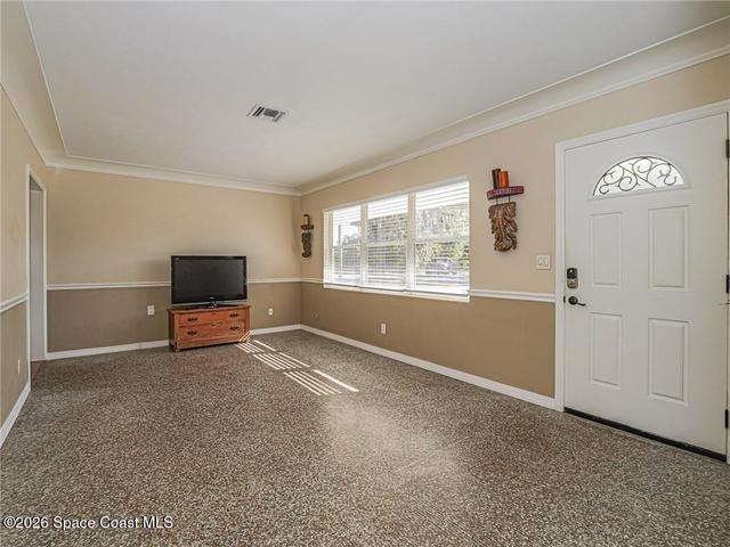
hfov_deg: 94.5
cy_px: 274
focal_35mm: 16
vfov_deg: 78.1
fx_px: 337
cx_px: 365
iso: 100
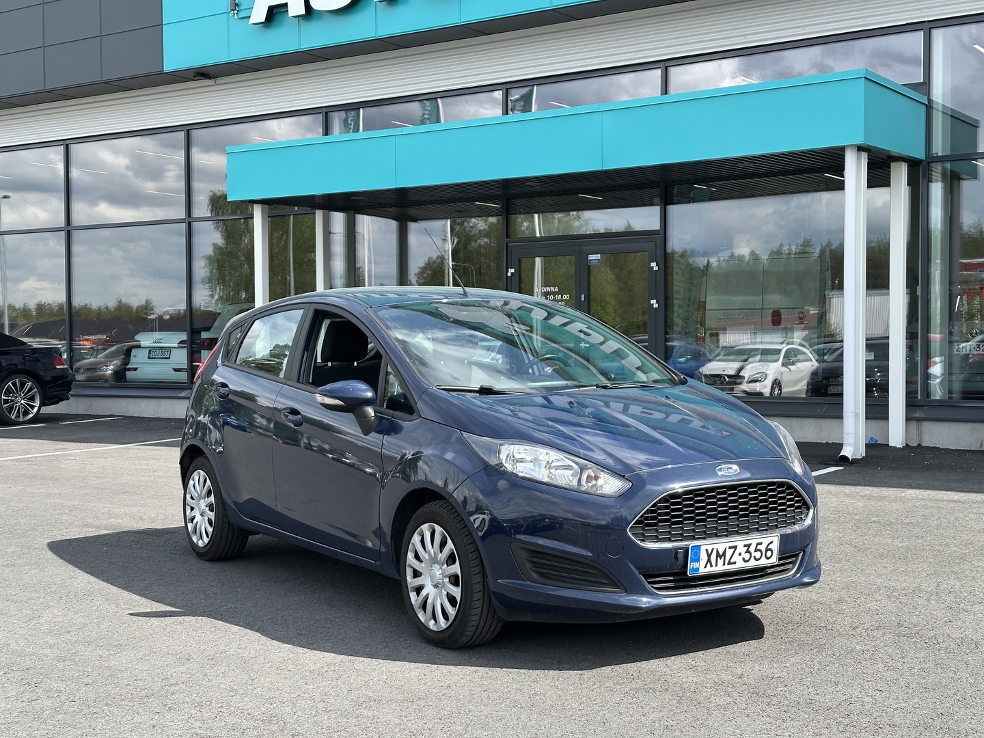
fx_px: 1364
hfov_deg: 39.7
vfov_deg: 30.3
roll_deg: +0.3
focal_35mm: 48
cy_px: 369
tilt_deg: -0.9
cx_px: 492
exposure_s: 1/1120
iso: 64
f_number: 1.78
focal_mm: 6.86
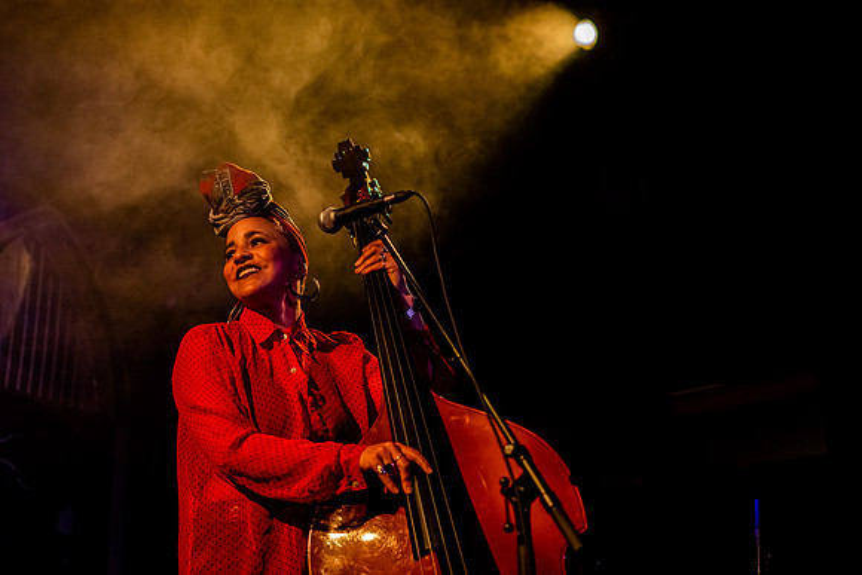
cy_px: 288
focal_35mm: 50
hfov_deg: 39.6
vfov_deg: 27.0
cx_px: 431
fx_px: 1197
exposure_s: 1/200
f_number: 2.2
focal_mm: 50
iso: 1250
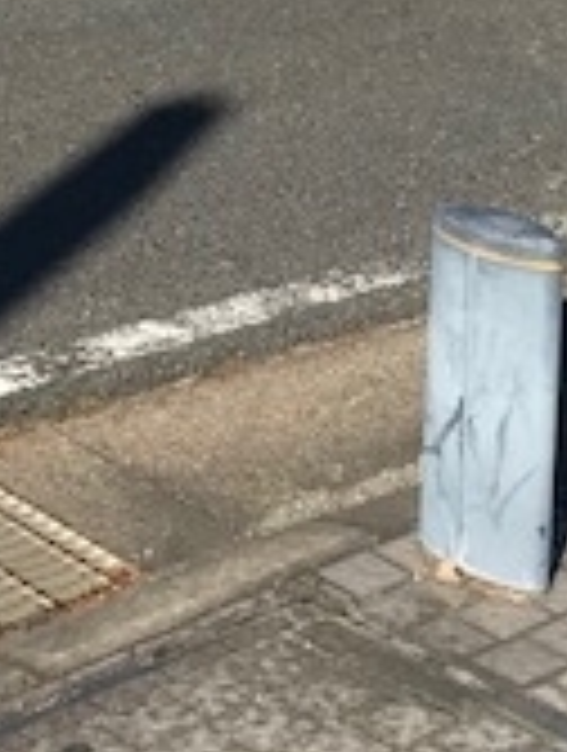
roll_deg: -4.1
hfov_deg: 13.7
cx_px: 585
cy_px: -378
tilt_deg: -3.7
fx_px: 2328
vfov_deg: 16.7
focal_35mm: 107
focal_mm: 3.99
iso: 20
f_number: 1.8
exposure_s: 1/2457
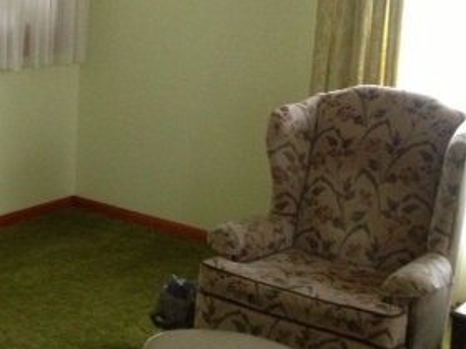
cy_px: 48
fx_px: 1077
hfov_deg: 22.9
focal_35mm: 80
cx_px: -53
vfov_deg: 18.2
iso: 400
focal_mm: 4.28
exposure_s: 1/20
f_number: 2.4
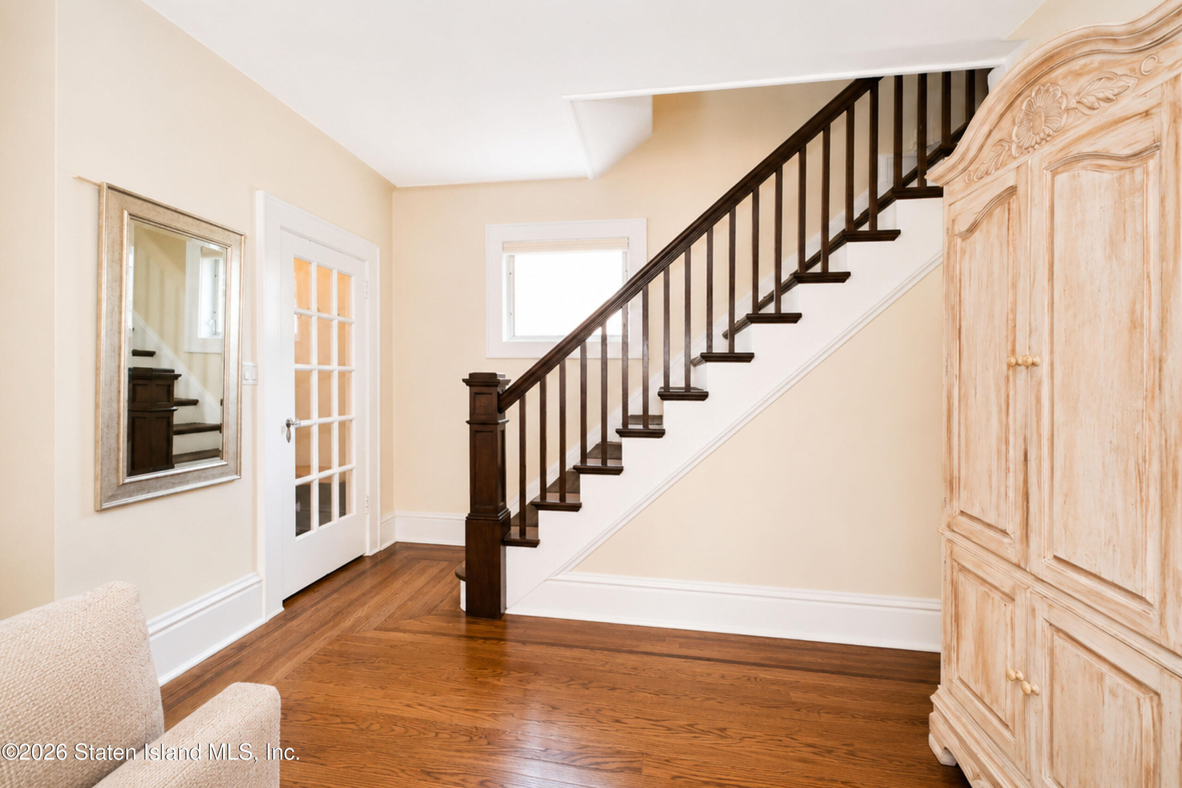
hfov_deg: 100.4
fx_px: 492
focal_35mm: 15
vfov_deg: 77.3
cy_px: 394
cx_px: 591
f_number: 7.1
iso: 1600
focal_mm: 10
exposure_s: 1/60
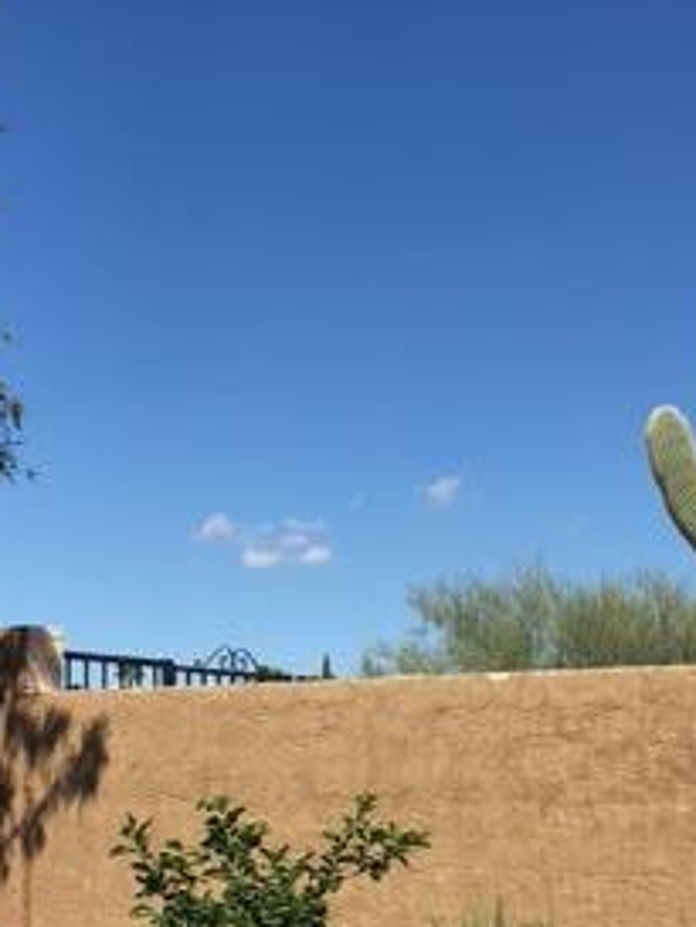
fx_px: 1822
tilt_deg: +1.7
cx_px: 295
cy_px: 730
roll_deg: -1.2
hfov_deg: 21.6
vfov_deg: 28.0
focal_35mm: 68
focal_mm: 4.15
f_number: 2.2
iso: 25
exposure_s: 1/2198
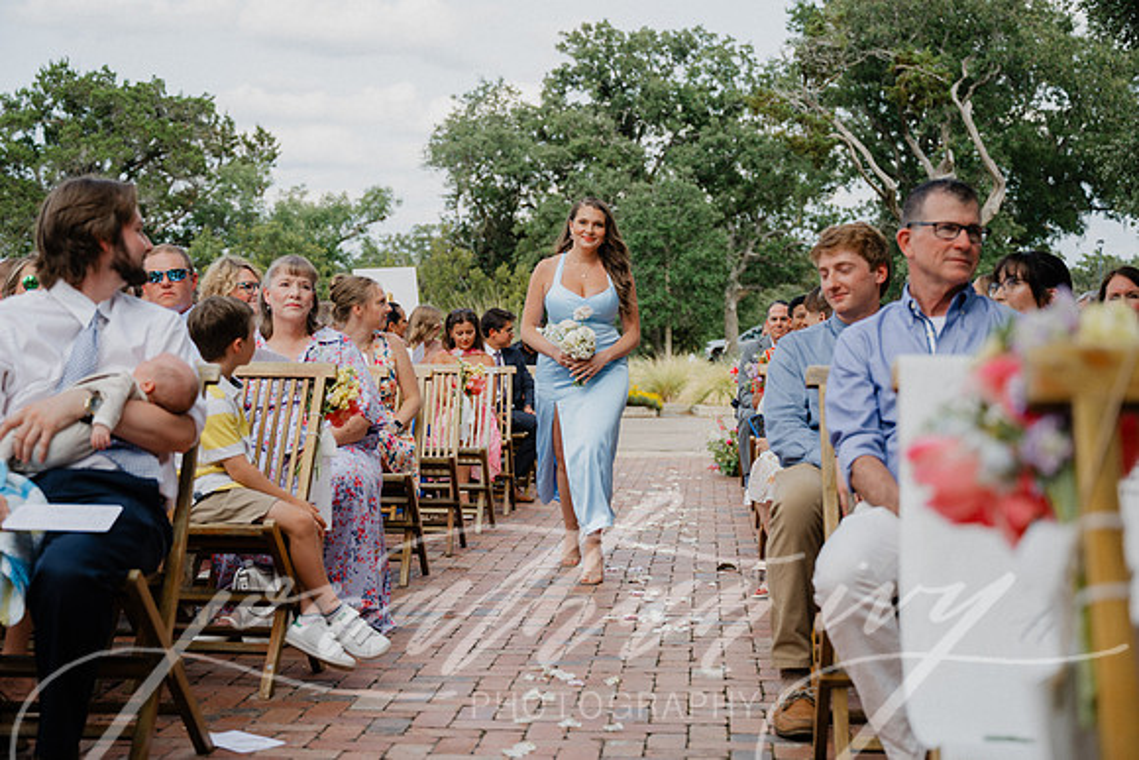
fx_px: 1677
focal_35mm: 53
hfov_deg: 37.5
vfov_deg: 25.5
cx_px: 570
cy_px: 380
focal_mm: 53
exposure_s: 1/500
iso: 100
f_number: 3.5
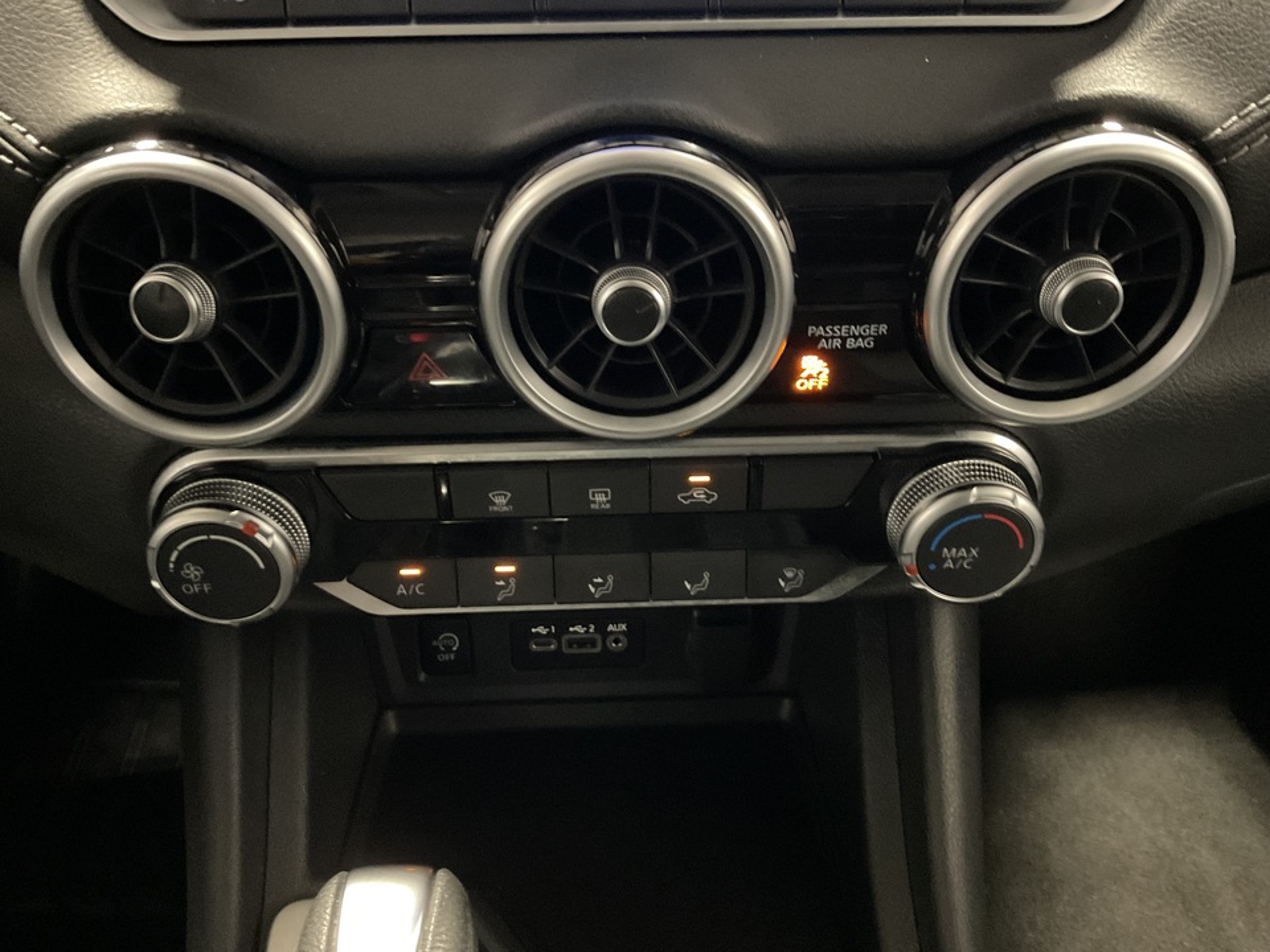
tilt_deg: -41.0
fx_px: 1064
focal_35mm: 29
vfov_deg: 48.2
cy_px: 476
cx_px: 635
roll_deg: +0.0
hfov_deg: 61.7
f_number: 1.8
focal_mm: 3
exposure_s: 1/15
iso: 640
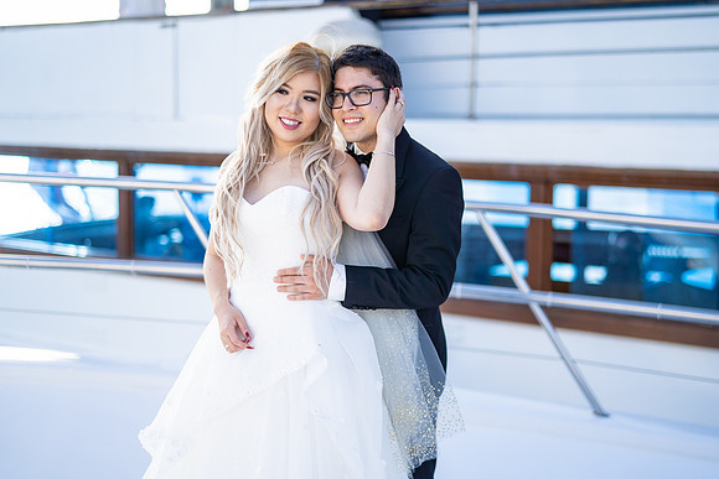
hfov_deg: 35.4
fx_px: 1127
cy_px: 240
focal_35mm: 56
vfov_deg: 24.0
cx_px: 374
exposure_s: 1/4000
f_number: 1.4
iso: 160
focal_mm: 50
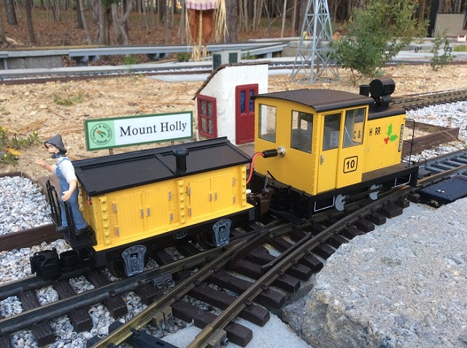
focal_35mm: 32
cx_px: 234
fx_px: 431
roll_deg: +0.4
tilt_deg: -19.0
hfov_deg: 56.9
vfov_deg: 44.0
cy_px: 174
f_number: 2.4
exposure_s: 1/30
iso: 40
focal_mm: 3.3
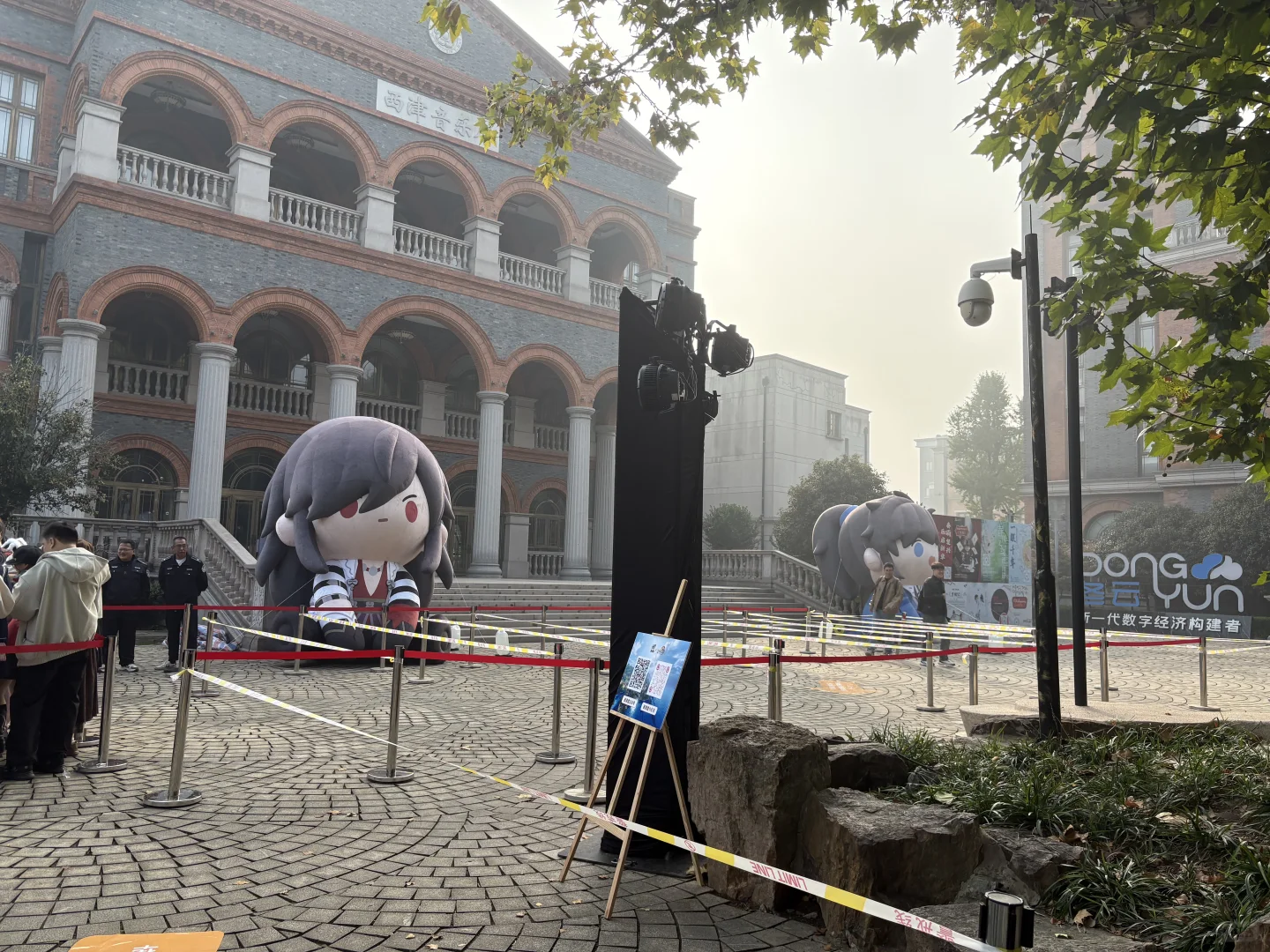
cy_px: 476
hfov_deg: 67.3
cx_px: 635
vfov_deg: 53.1
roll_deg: -1.7
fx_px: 954
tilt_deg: +5.5
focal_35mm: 26
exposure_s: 1/2141
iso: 64
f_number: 1.6
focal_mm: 5.96
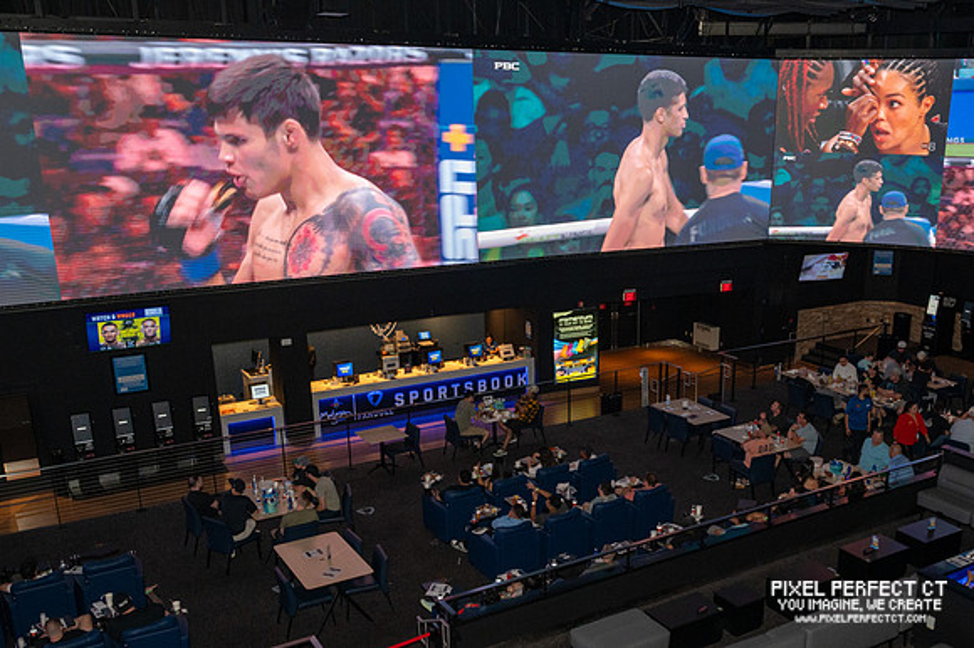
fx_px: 941
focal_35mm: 35
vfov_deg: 37.8
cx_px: 605
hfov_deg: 54.1
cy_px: 403
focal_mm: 28
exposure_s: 1/160
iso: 3200
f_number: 5
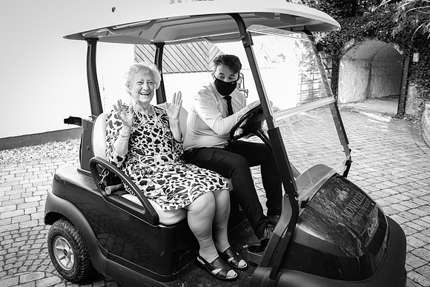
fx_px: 335
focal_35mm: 28
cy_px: 127
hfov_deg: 65.4
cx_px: 203
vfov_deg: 46.3
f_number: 2.5
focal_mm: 16
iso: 400
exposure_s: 1/160
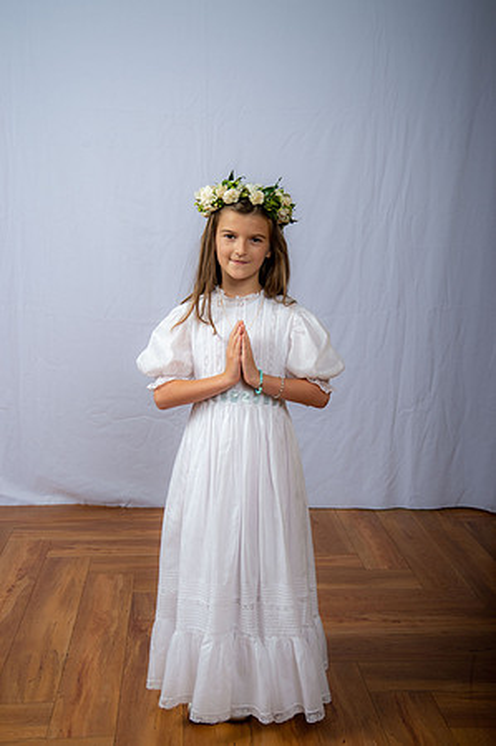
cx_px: 248
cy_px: 373
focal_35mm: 45
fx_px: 932
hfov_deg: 29.8
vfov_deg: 43.6
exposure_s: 1/200
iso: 250
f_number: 6.3
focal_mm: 45
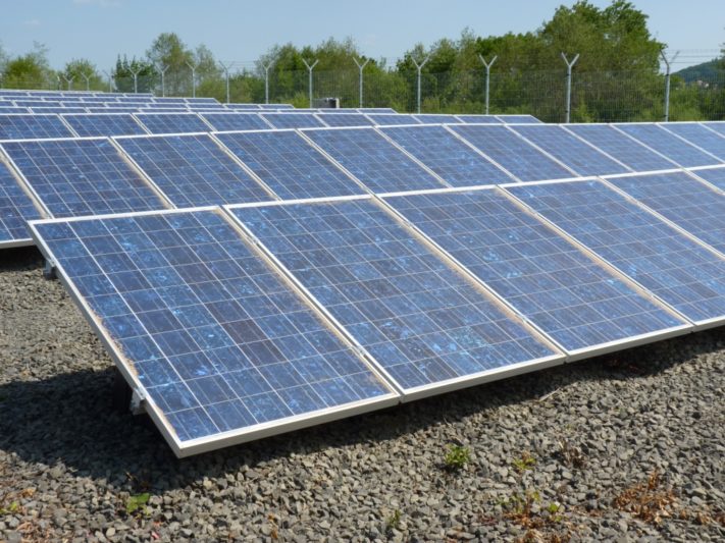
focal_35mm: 45
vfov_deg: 32.2
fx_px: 942
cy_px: 272
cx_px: 362
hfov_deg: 42.1
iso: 80
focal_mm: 8
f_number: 5.6
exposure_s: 1/320
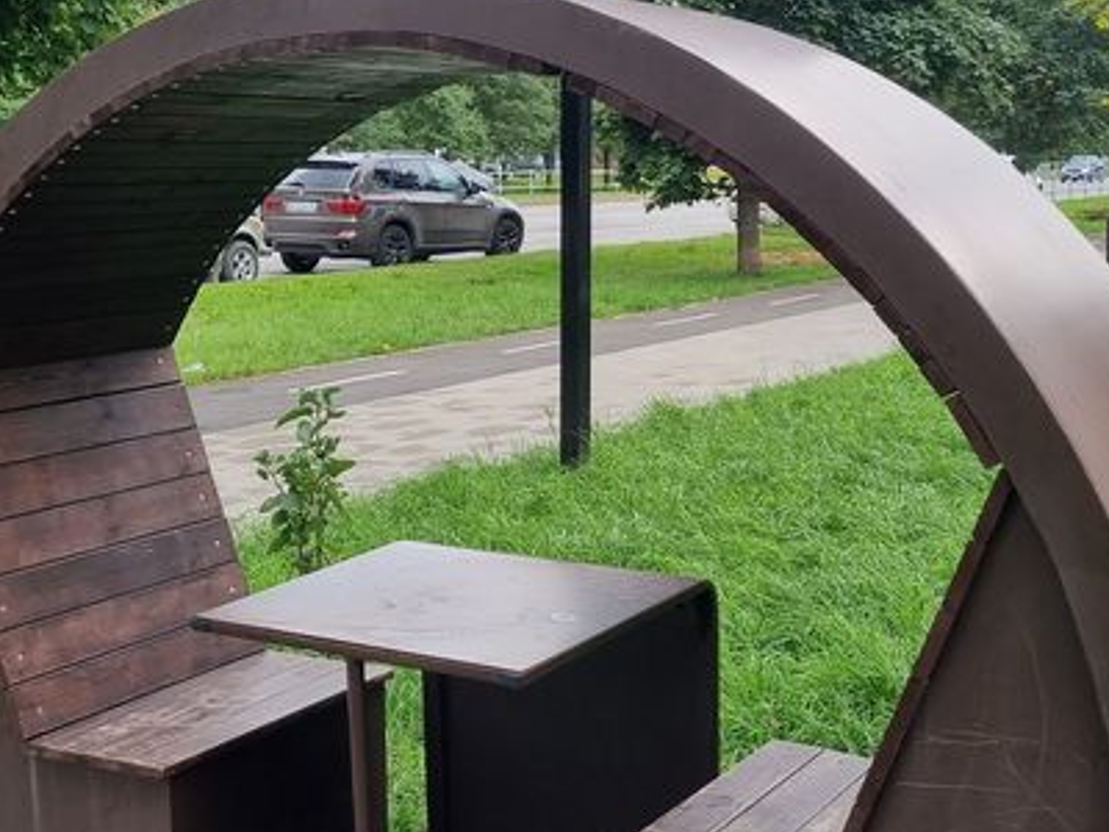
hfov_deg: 36.8
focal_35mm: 52
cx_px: 574
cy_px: 397
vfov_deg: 28.0
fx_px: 1666
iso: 50
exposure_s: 1/634
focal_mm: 5.4
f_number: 1.8
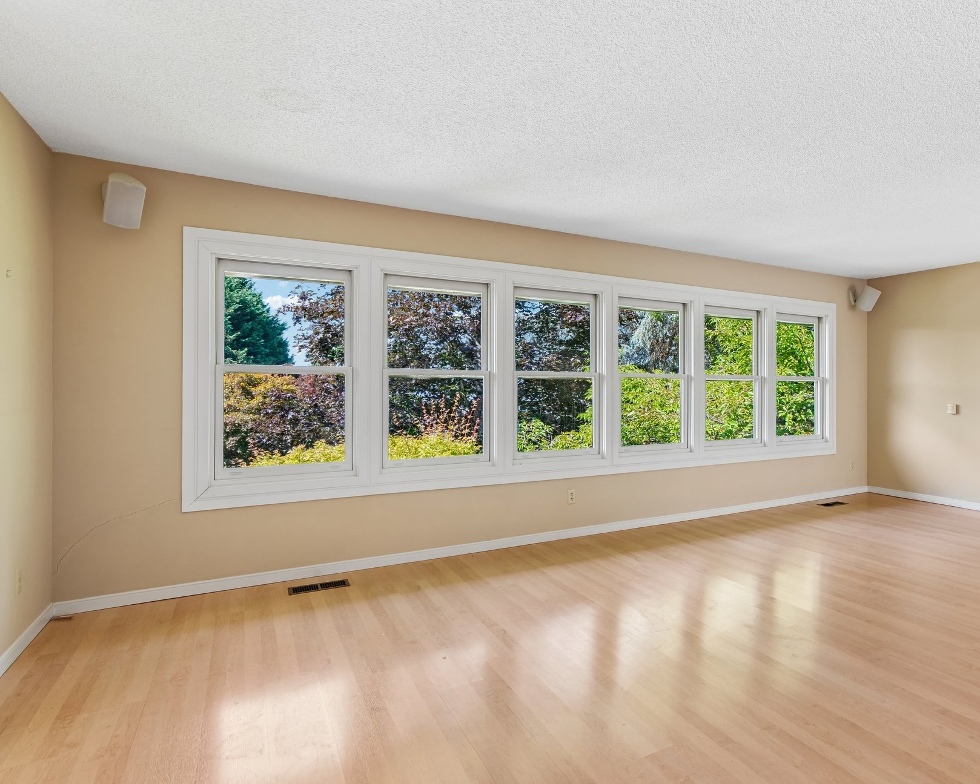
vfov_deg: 70.9
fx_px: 551
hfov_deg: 82.6
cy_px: 382
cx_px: 572
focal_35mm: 19
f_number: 8
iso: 400
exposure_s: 1/40
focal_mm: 16
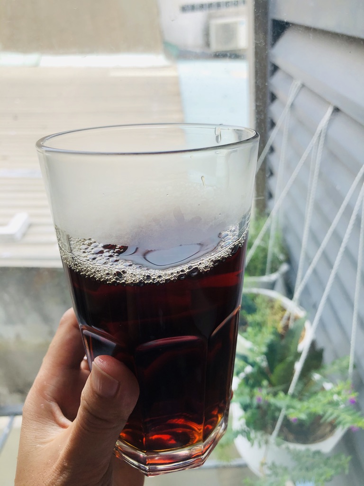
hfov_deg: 49.7
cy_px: 243
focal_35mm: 28
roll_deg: +7.3
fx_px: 393
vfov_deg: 63.4
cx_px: 182
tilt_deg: -30.2
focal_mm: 4
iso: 20
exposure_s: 1/333
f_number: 1.8
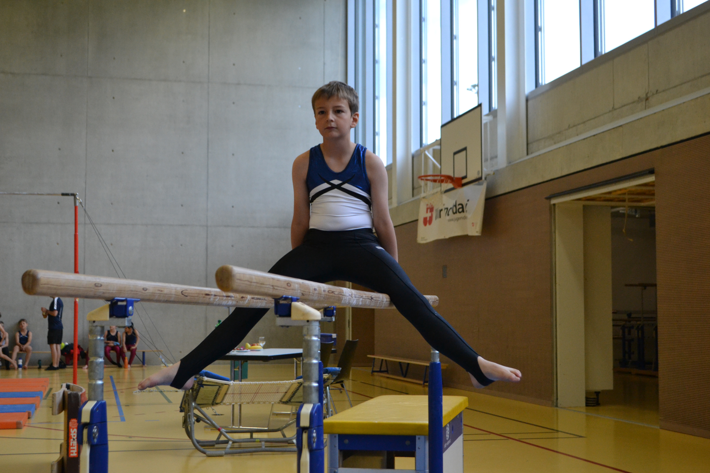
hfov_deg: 37.9
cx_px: 355
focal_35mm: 52
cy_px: 236
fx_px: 1035
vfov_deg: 25.7
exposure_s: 1/500
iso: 1250
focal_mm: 35
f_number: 5
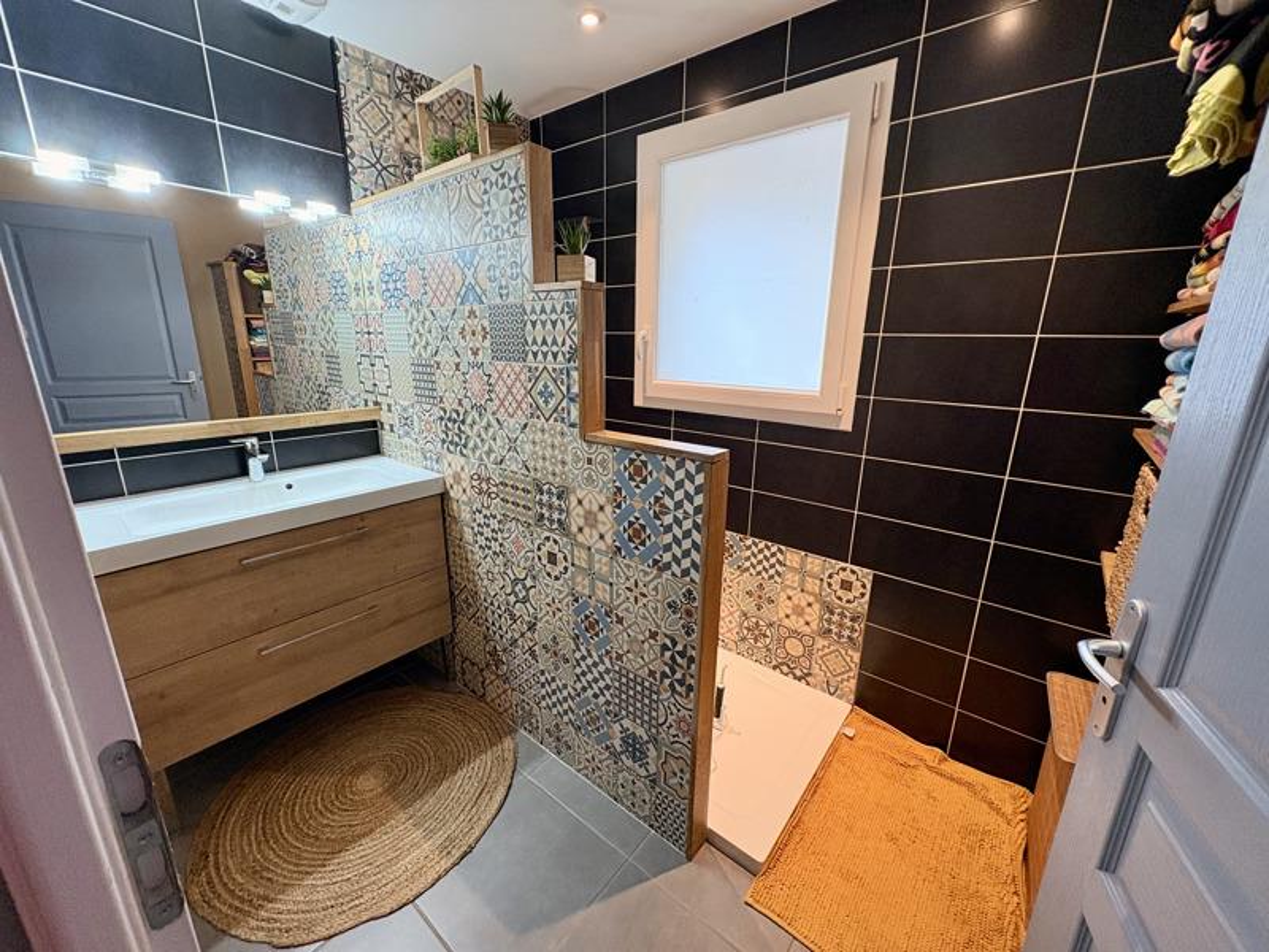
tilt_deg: -14.8
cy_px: 476
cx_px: 634
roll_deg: -0.1
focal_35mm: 14
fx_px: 513
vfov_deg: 85.7
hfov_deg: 102.1
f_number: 2.2
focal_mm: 2.22
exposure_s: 1/50
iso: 200
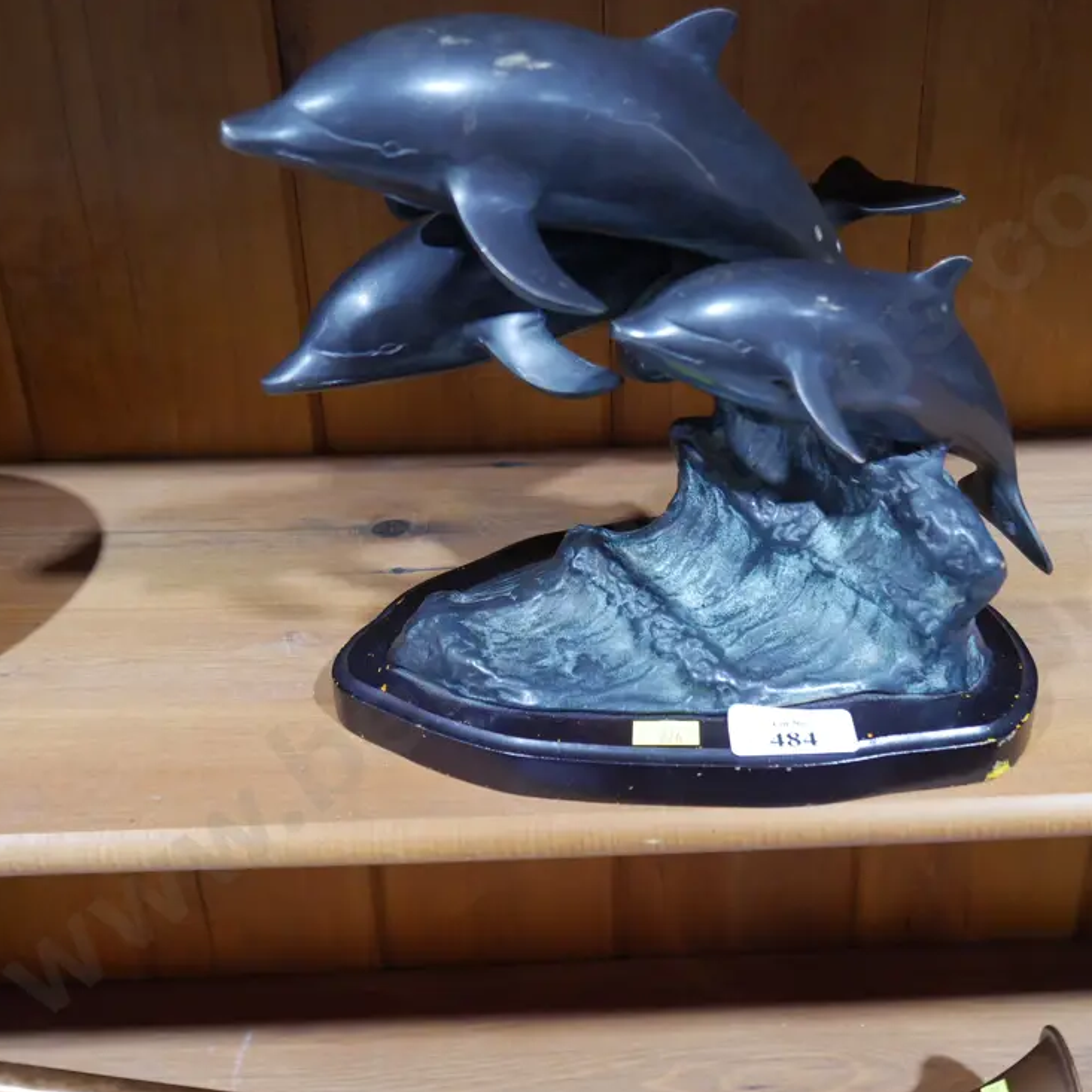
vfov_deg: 40.0
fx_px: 1499
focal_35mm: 42
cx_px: 627
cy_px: 541
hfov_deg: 39.9
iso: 1600
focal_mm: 17
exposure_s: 1/60
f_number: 4
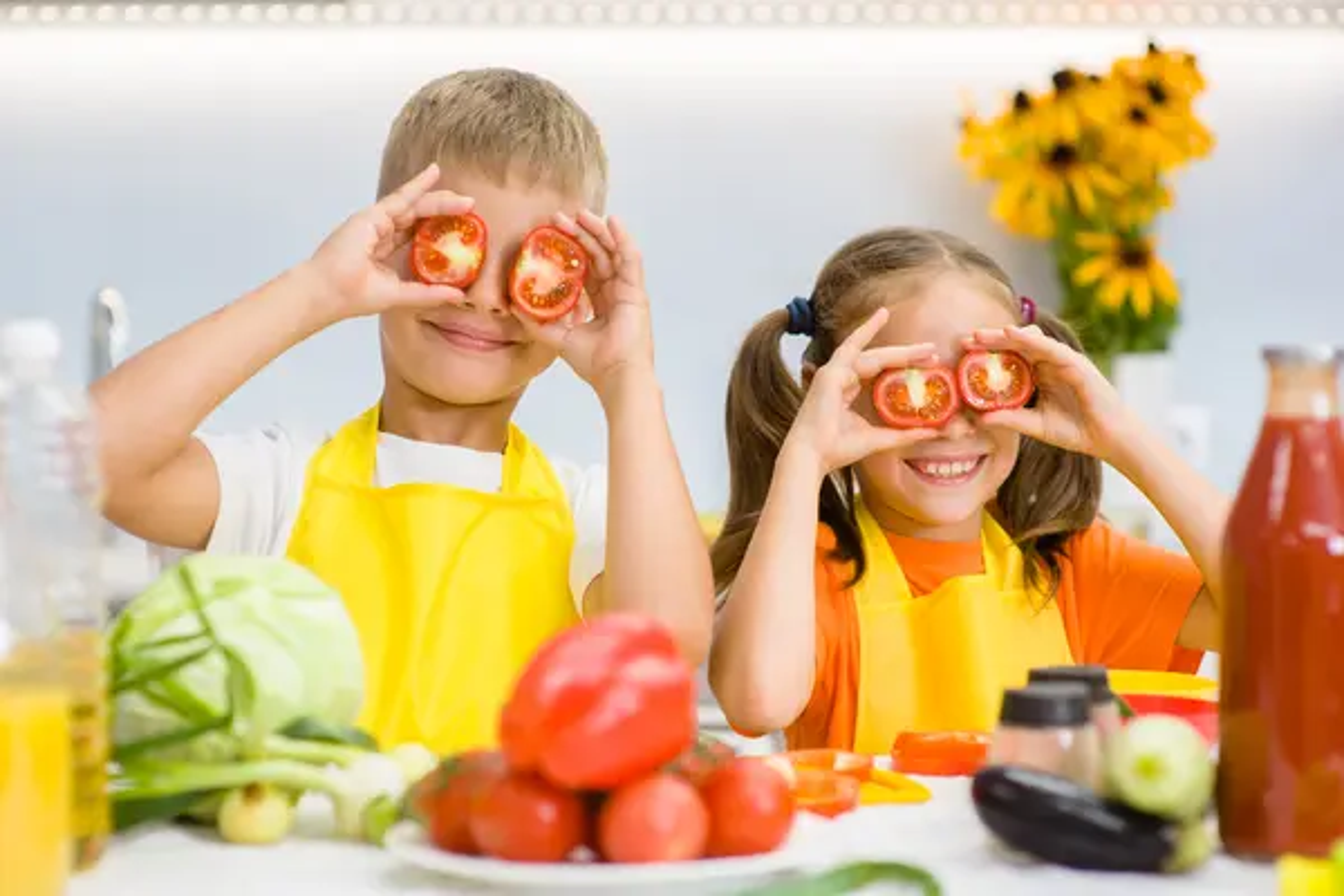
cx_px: 672
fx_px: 3173
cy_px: 448
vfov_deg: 16.1
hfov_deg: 23.9
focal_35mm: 85
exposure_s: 1/100
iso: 200
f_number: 2.8
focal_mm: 85
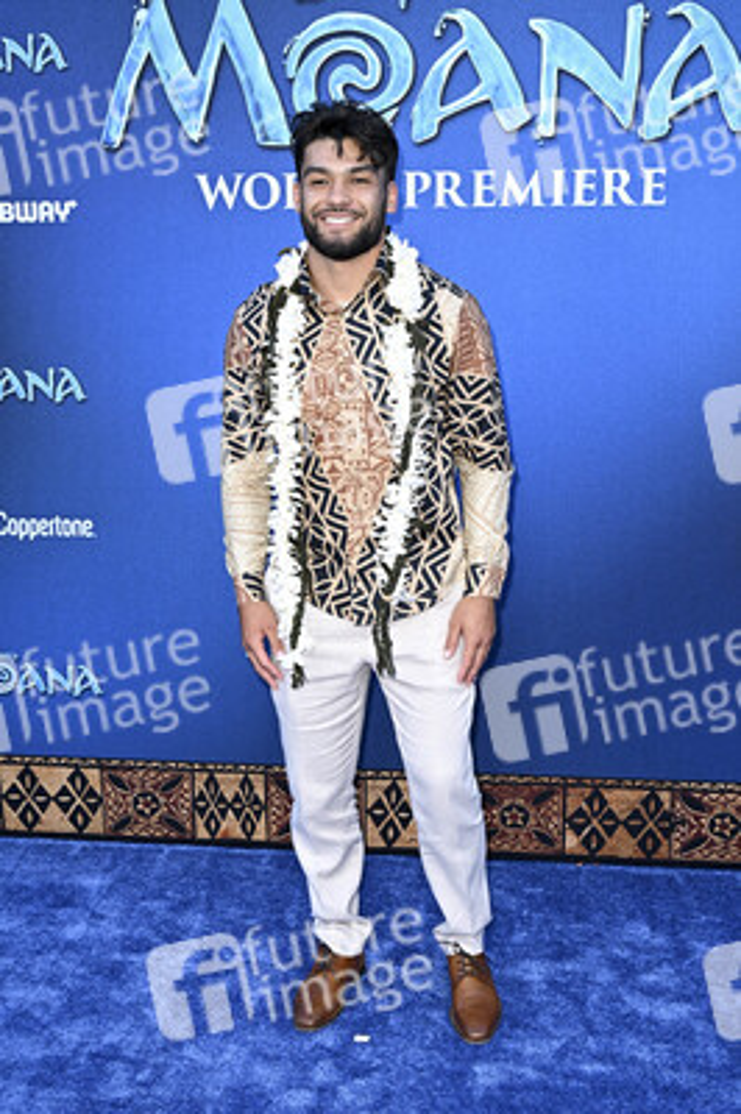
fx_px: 1237
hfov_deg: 33.3
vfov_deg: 48.5
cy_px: 557
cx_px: 370
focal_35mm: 40
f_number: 6.3
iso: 1000
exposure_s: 1/250
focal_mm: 40
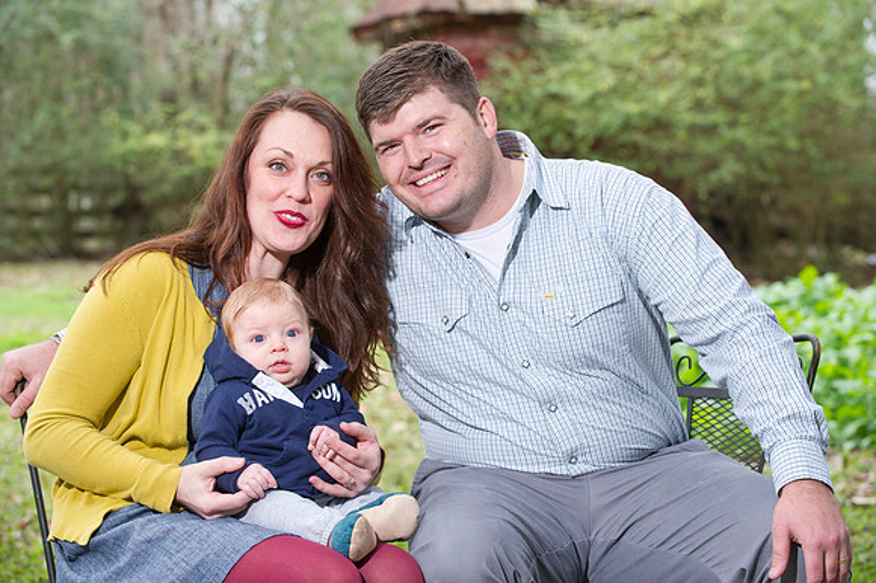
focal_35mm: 102
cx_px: 438
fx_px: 2480
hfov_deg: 20.0
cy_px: 292
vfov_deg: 13.4
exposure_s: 1/125
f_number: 5
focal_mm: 102
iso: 800
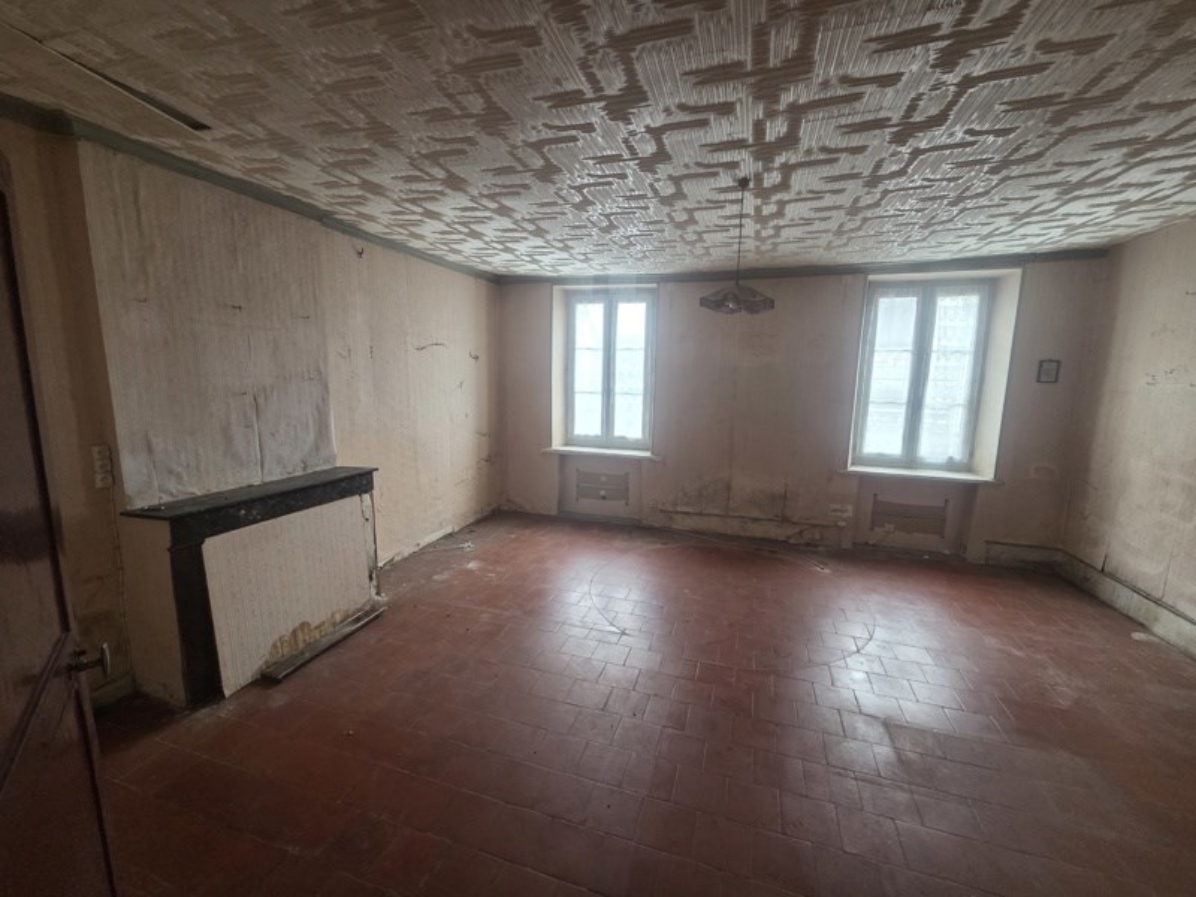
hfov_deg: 106.2
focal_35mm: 13
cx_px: 598
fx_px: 449
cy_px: 448
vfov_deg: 89.9
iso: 500
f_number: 2.2
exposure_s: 1/50
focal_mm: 2.2
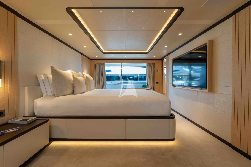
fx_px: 110
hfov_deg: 97.6
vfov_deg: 74.6
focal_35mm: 16
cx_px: 126
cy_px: 84
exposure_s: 1/30
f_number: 8
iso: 100
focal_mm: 10.5
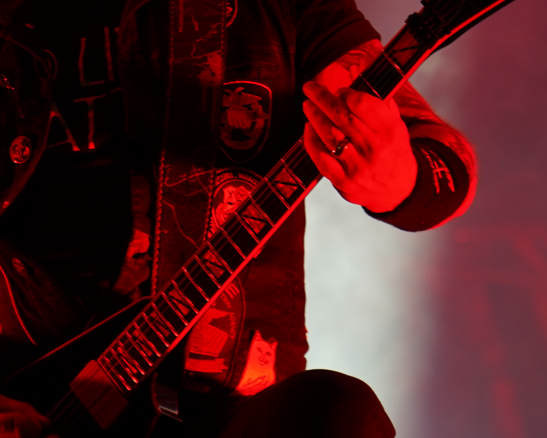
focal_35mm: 331
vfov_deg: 4.7
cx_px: 165
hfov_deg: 5.8
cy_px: 189
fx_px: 5359
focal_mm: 105
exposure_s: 1/125
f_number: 4
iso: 320
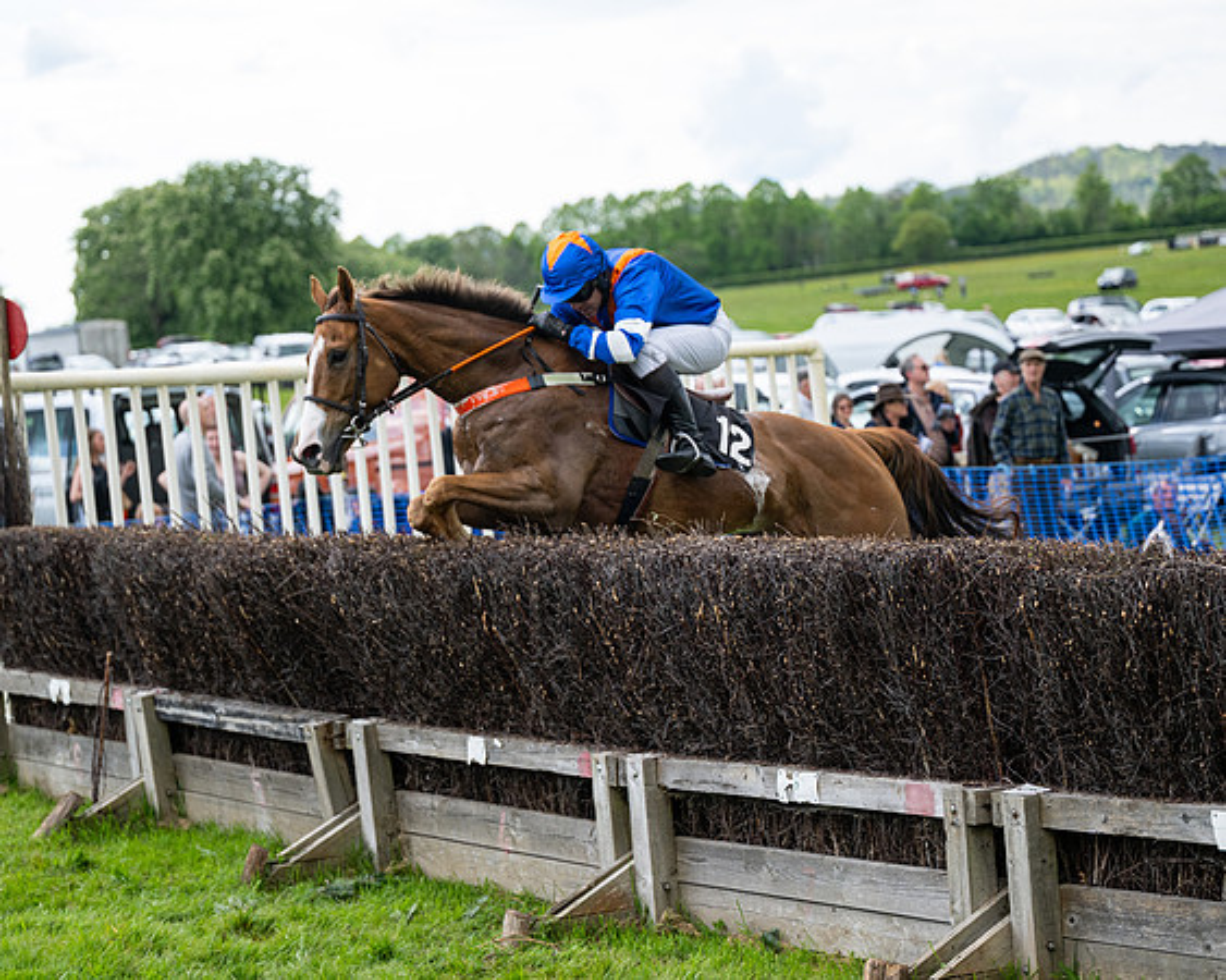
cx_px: 629
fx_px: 3424
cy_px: 502
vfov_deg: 16.3
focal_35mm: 94
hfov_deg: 20.3
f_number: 2.8
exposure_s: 1/2500
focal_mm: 77
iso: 400
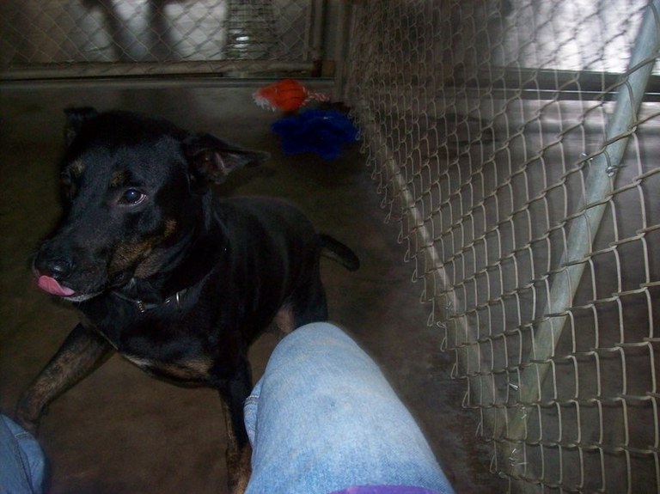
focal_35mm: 36
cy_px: 247
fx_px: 686
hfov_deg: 51.4
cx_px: 330
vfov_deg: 39.6
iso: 200
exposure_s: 1/64
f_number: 2.7
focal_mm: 6
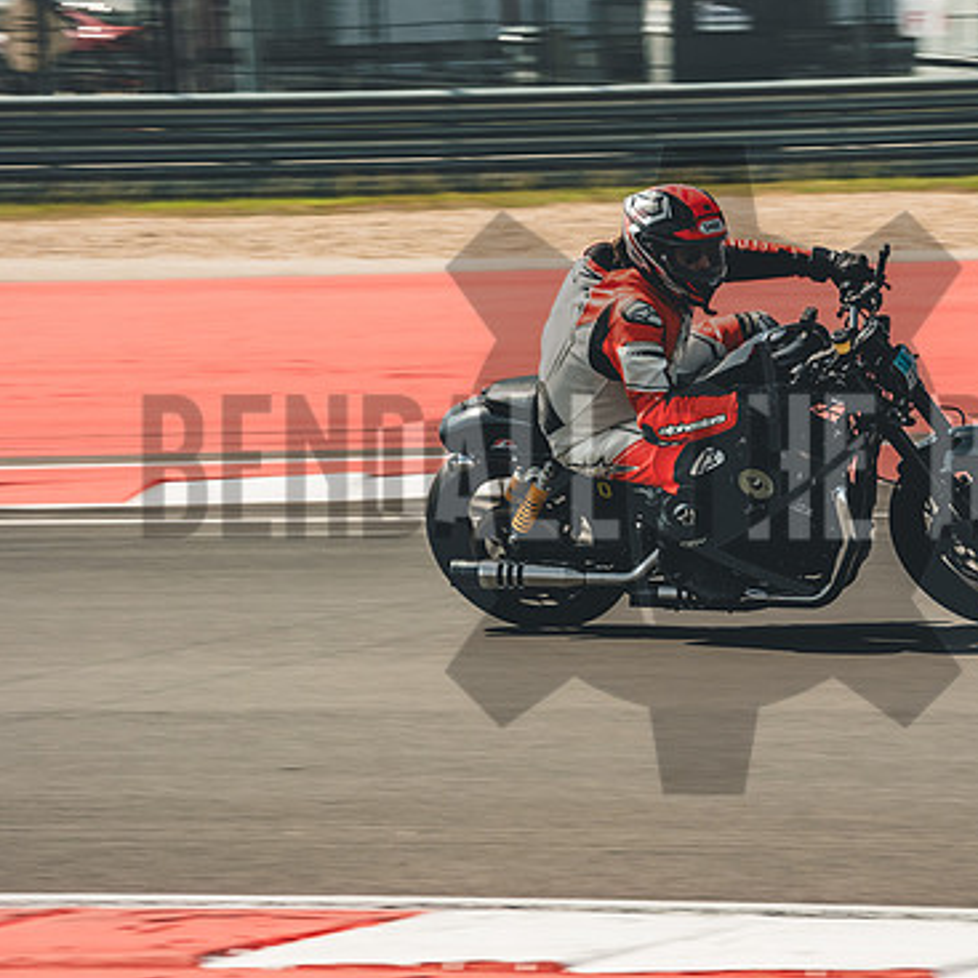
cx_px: 704
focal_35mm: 258
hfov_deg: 6.8
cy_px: 470
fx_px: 8247
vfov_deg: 6.8
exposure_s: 1/400
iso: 320
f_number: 8
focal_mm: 128.3
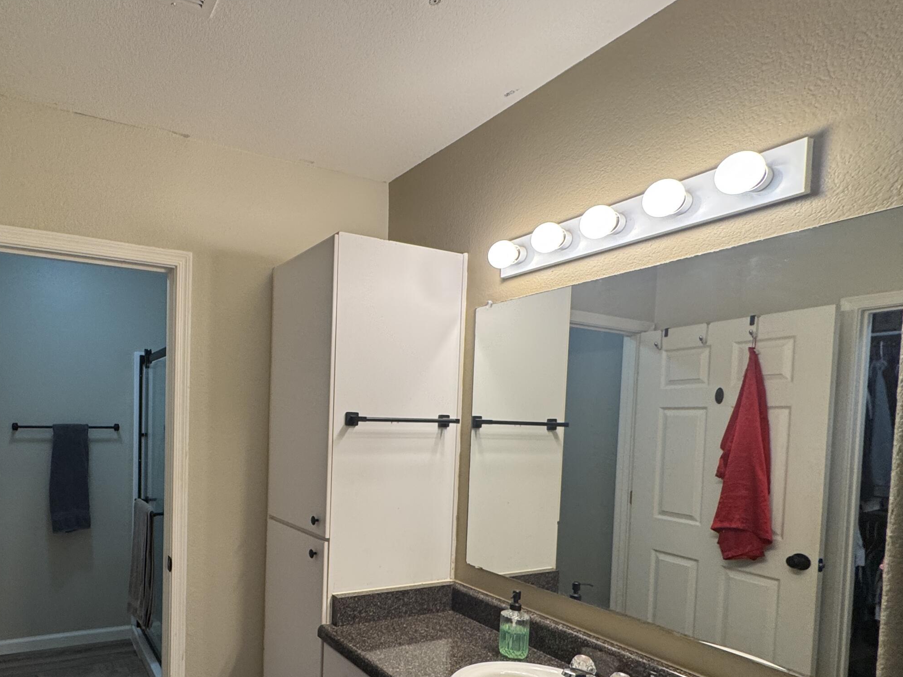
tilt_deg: -2.7
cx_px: 260
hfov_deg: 74.9
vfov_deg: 62.1
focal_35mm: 21
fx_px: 548
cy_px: 444
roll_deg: -0.5
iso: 200
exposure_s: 1/120
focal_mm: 2.22
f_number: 2.2
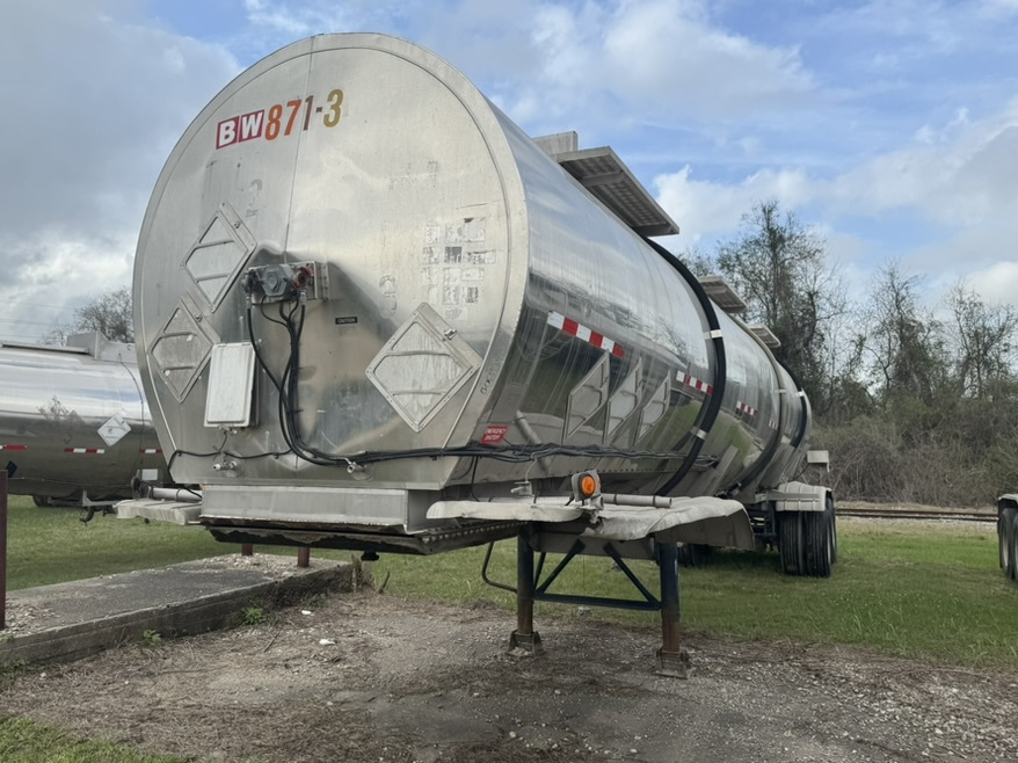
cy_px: 340
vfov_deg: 49.6
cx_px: 474
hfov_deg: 63.4
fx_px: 823
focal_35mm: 28
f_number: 1.78
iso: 80
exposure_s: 1/4310
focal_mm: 6.76
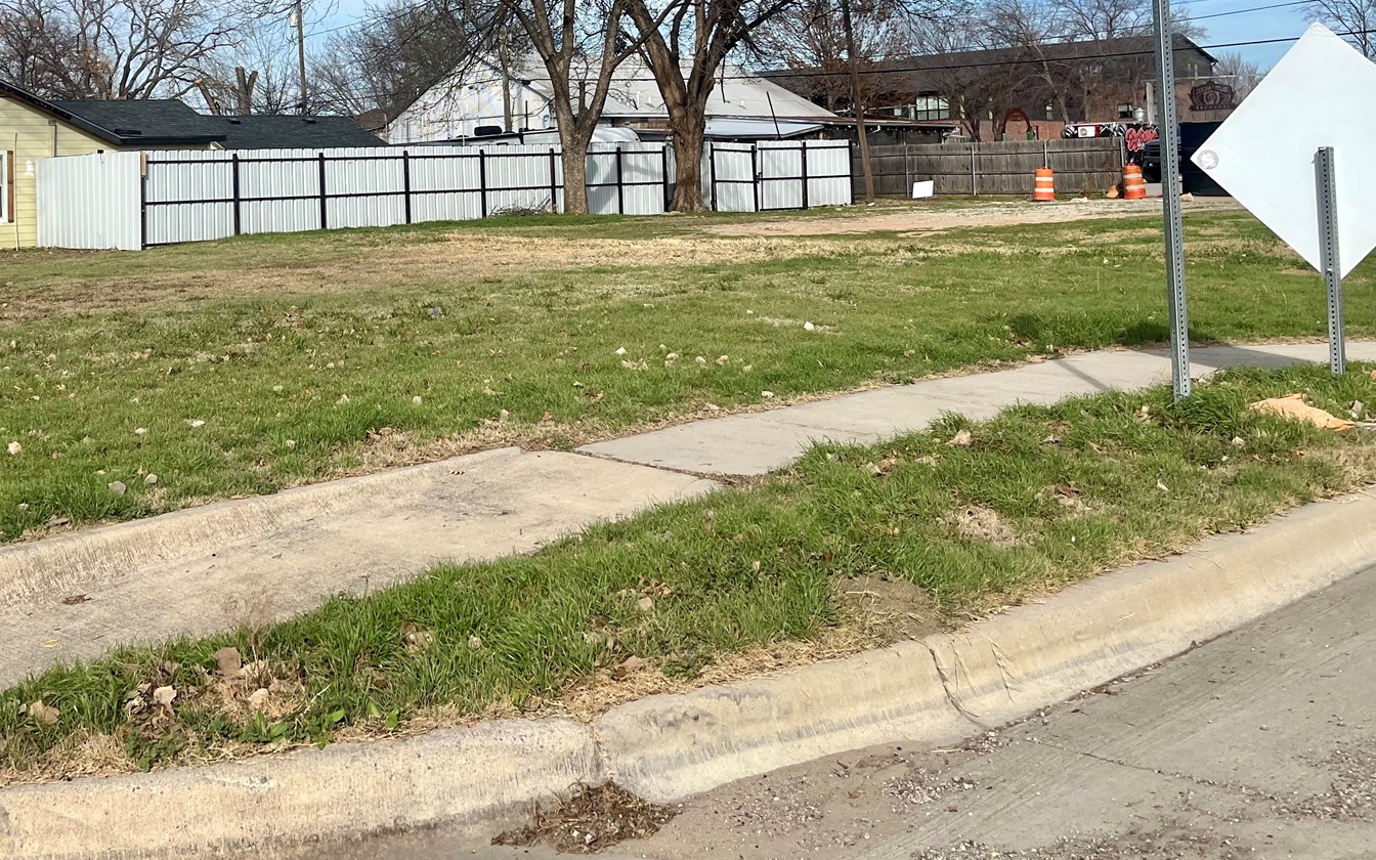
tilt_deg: +0.7
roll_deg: +3.3
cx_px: 377
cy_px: 80
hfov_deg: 45.8
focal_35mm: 42
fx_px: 1575
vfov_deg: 29.3
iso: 50
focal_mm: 5.1
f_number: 1.6
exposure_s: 1/4149
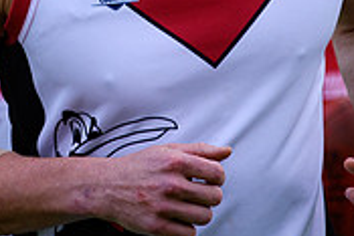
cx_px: 130
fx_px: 12302
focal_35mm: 1250
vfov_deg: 1.1
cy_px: -155
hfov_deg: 1.6
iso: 220
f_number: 2.8
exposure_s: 1/1250
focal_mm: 175
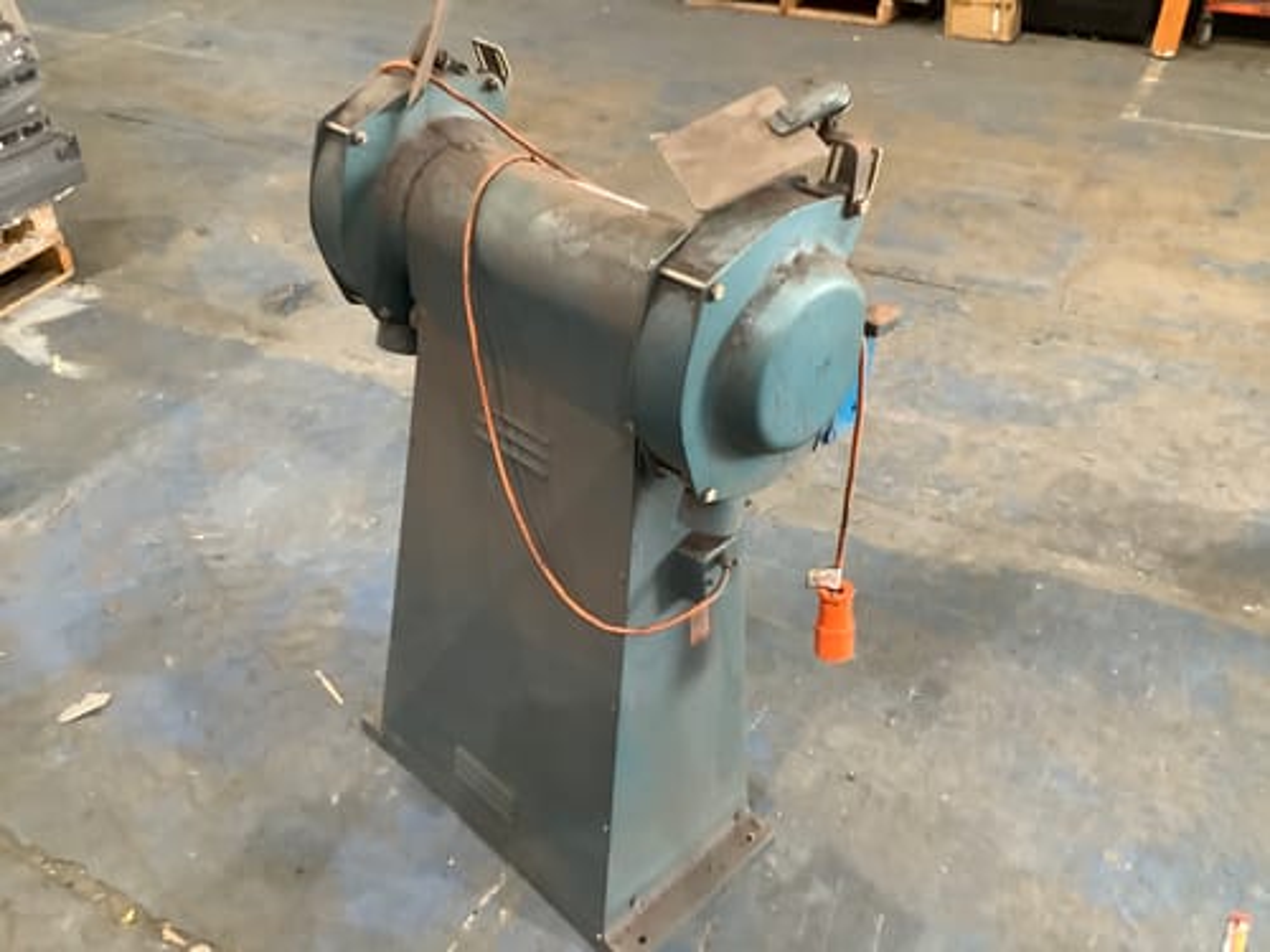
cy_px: 476
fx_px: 1137
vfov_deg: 45.4
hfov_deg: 58.4
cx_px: 635
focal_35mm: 31
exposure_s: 1/33
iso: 320
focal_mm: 3.3
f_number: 2.4
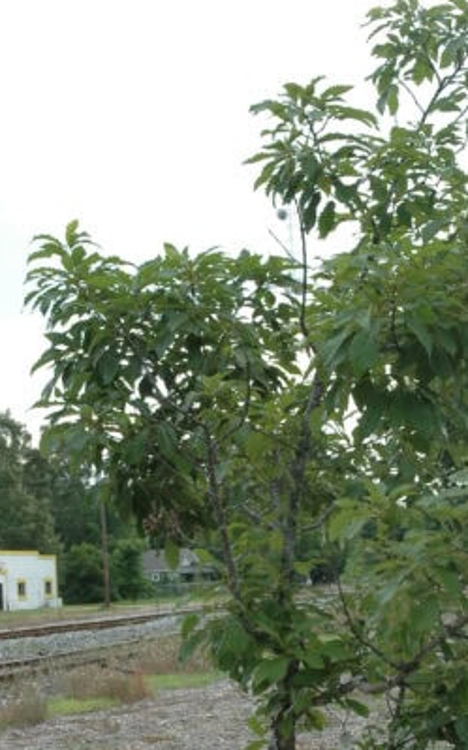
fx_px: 1941
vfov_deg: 21.5
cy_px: 639
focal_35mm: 95
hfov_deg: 13.7
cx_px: 388
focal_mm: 34
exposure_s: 1/250
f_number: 6.3
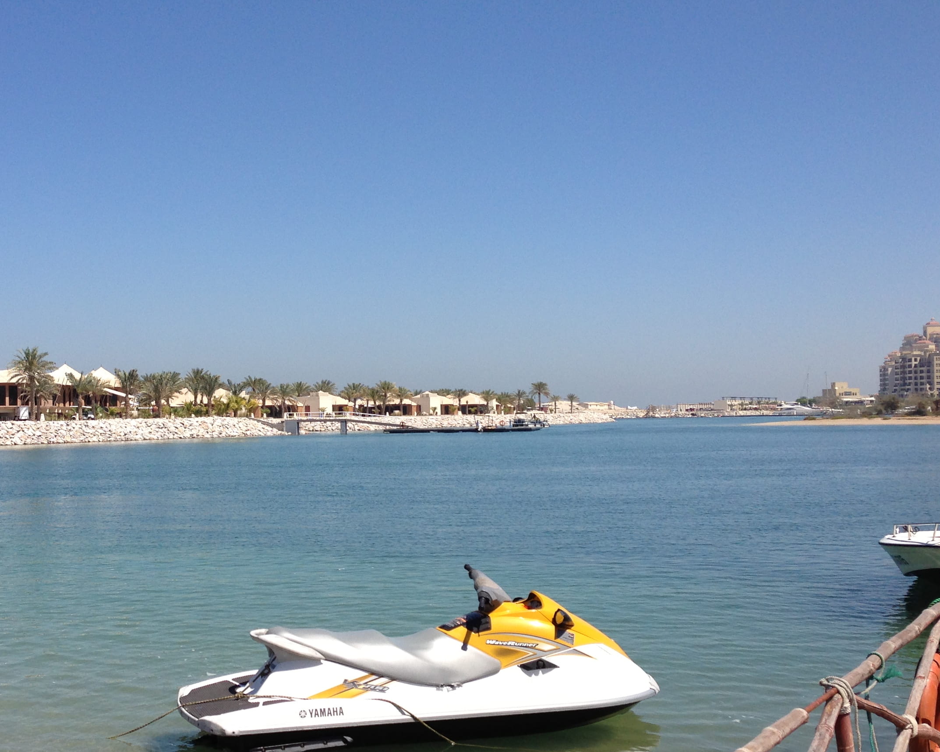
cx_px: 273
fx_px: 1363
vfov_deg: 30.8
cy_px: 403
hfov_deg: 37.4
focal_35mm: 49
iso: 50
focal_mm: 4.13
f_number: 2.4
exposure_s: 1/2169
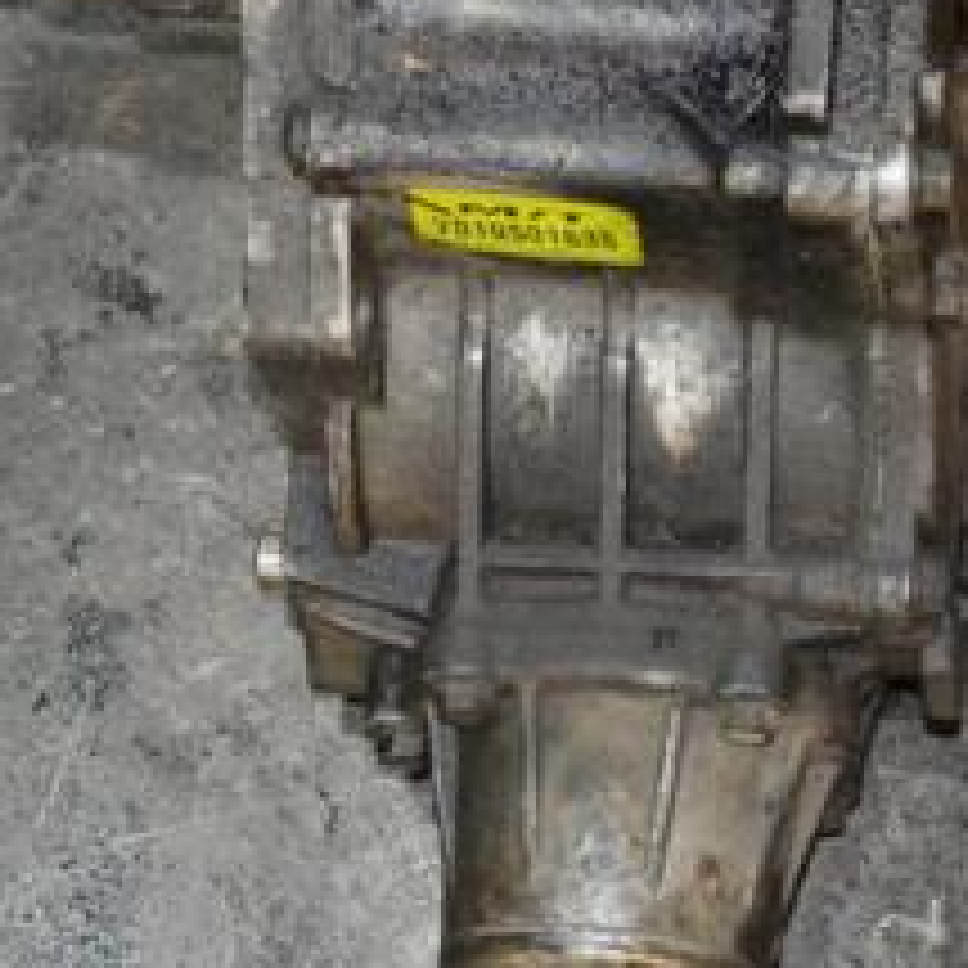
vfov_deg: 12.9
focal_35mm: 135
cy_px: 396
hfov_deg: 12.9
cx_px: 698
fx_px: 4271
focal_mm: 38
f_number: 7.1
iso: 3200
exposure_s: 1/60
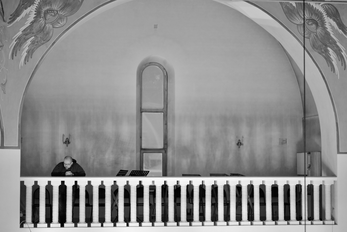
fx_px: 819
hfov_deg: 23.9
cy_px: 116
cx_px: 174
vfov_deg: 16.1
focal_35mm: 85
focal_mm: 85
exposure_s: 1/100
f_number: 1.8
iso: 5000
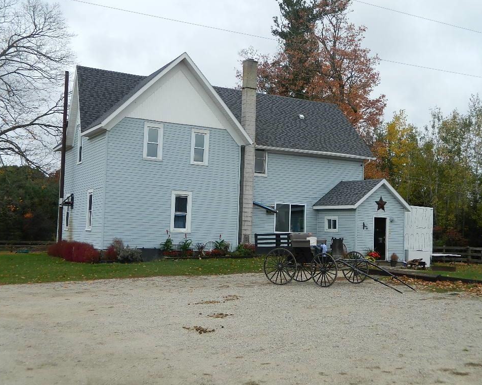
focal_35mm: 43
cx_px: 252
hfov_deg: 42.9
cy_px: 192
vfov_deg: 34.9
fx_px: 613
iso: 80
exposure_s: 1/320
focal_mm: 7.3
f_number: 3.5
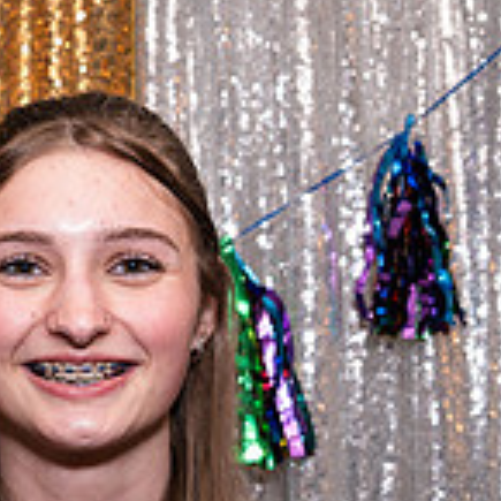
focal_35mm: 96
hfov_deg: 16.2
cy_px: 234
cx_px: -305
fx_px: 1572
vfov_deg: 18.1
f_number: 4
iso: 400
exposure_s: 1/250
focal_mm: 24
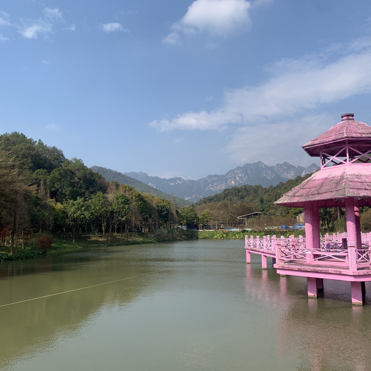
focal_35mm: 31
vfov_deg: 52.5
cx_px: 200
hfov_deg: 52.5
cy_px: 186
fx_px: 376
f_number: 1.8
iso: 25
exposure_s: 1/2114
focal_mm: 4.25
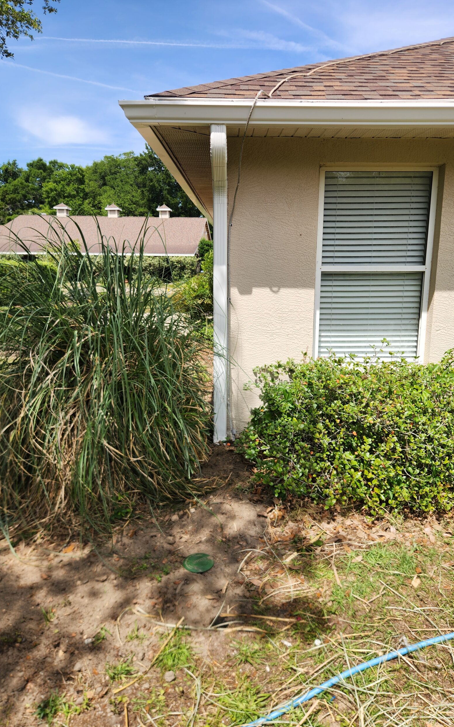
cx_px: 234
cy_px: 366
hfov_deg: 49.3
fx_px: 495
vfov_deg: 72.6
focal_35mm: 25
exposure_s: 1/986
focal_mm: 5.4
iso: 20
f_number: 1.8
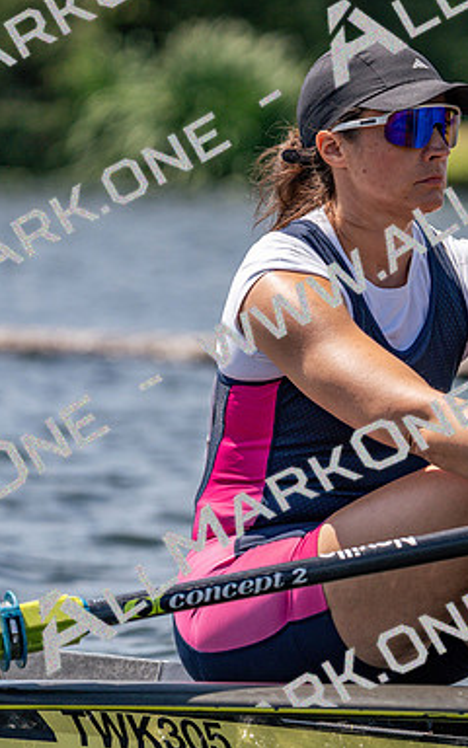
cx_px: 435
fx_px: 8979
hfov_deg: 3.0
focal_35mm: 440
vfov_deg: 4.8
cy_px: 373
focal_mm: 286
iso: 320
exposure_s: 1/2000
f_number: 5.6
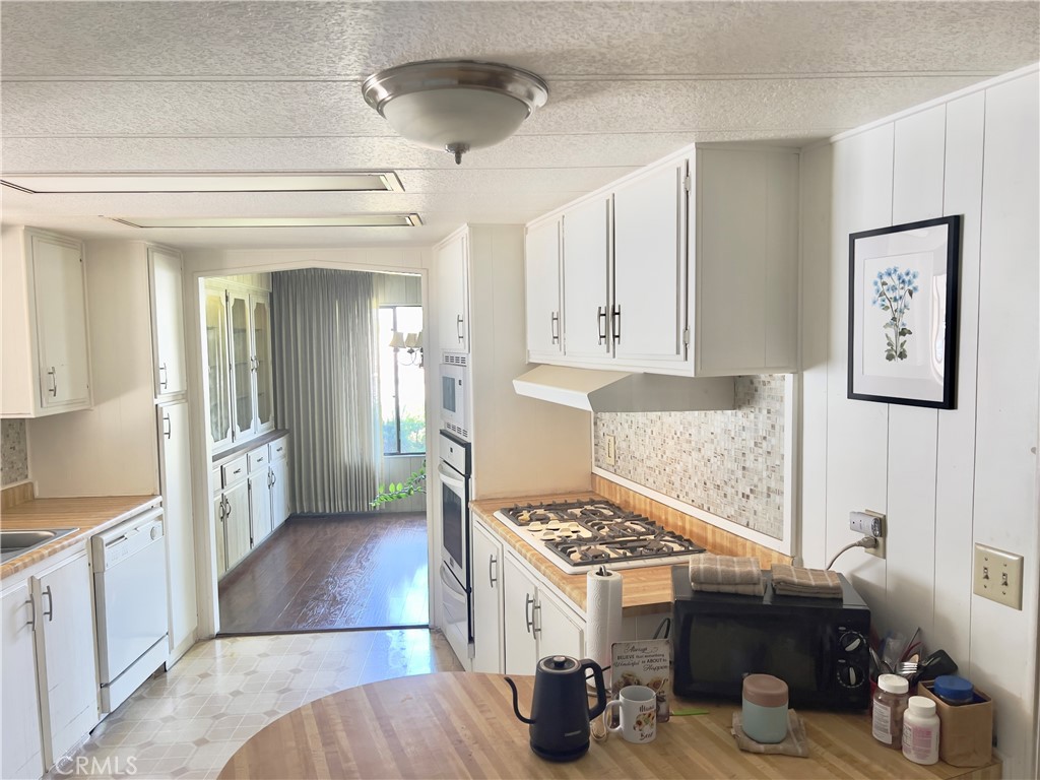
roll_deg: +1.3
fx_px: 781
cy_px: 390
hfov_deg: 67.3
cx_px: 520
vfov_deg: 53.1
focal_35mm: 26
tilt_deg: -3.7
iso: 100
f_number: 1.5
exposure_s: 1/60
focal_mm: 5.7
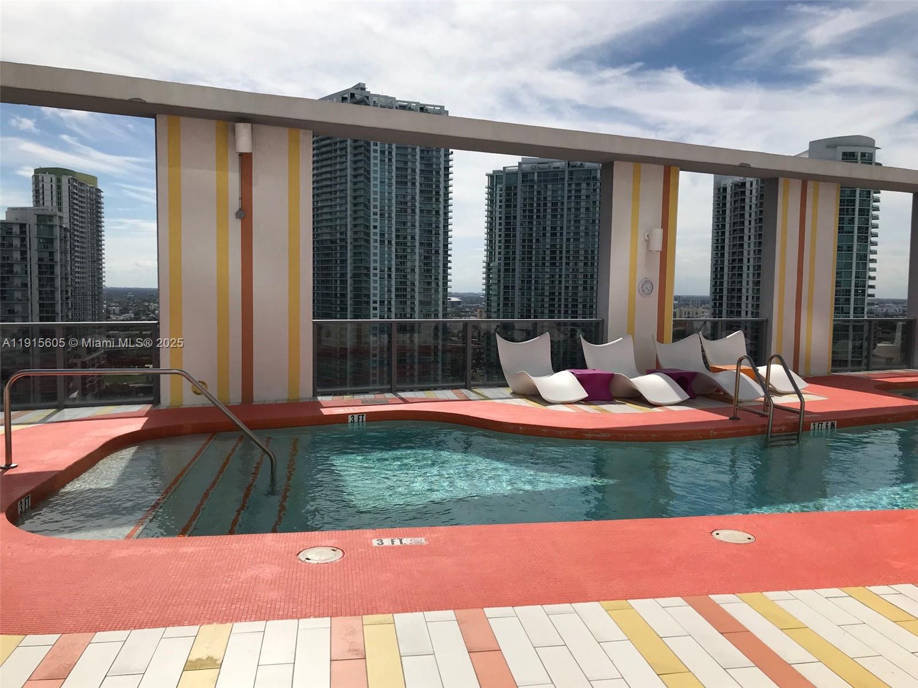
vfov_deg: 49.7
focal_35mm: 28
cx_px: 459
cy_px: 344
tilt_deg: -4.8
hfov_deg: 63.4
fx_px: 743
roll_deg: -0.5
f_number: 1.8
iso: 20
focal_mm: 3.99
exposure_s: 1/6410
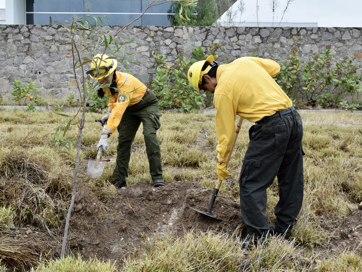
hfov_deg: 43.8
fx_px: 450
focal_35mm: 43
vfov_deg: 33.6
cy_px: 135
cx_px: 159
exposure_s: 1/250
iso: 200
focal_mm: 26
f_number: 8
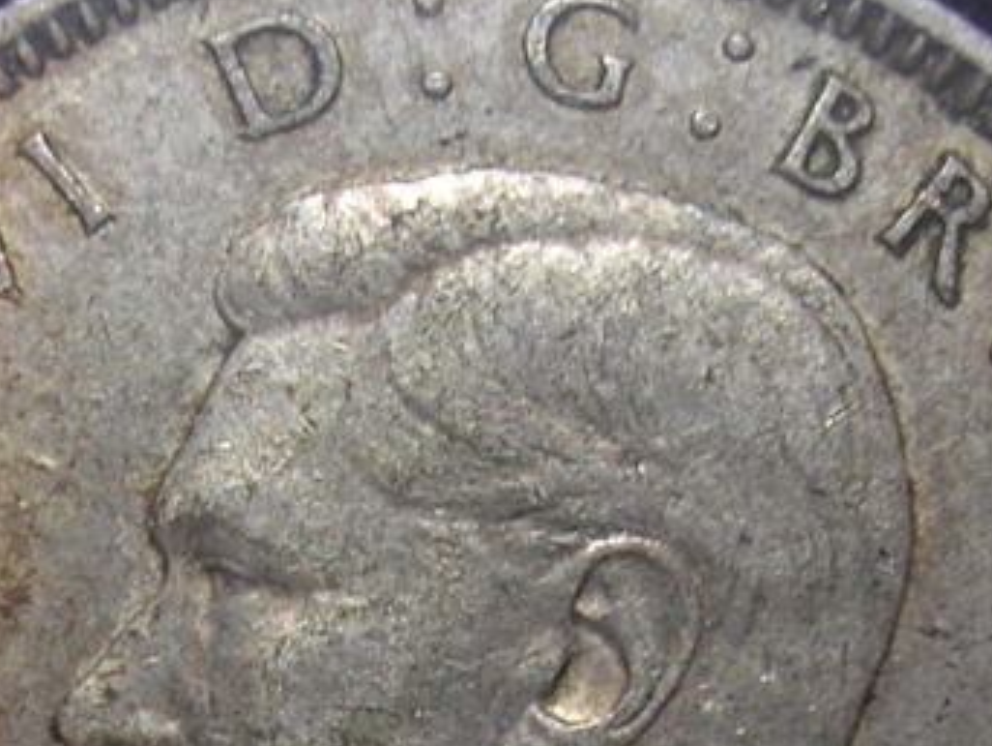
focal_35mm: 111
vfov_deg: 13.1
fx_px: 3183
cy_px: 781
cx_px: 400
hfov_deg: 17.7
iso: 100
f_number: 2.8
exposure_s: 1/10.2
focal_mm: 5.8
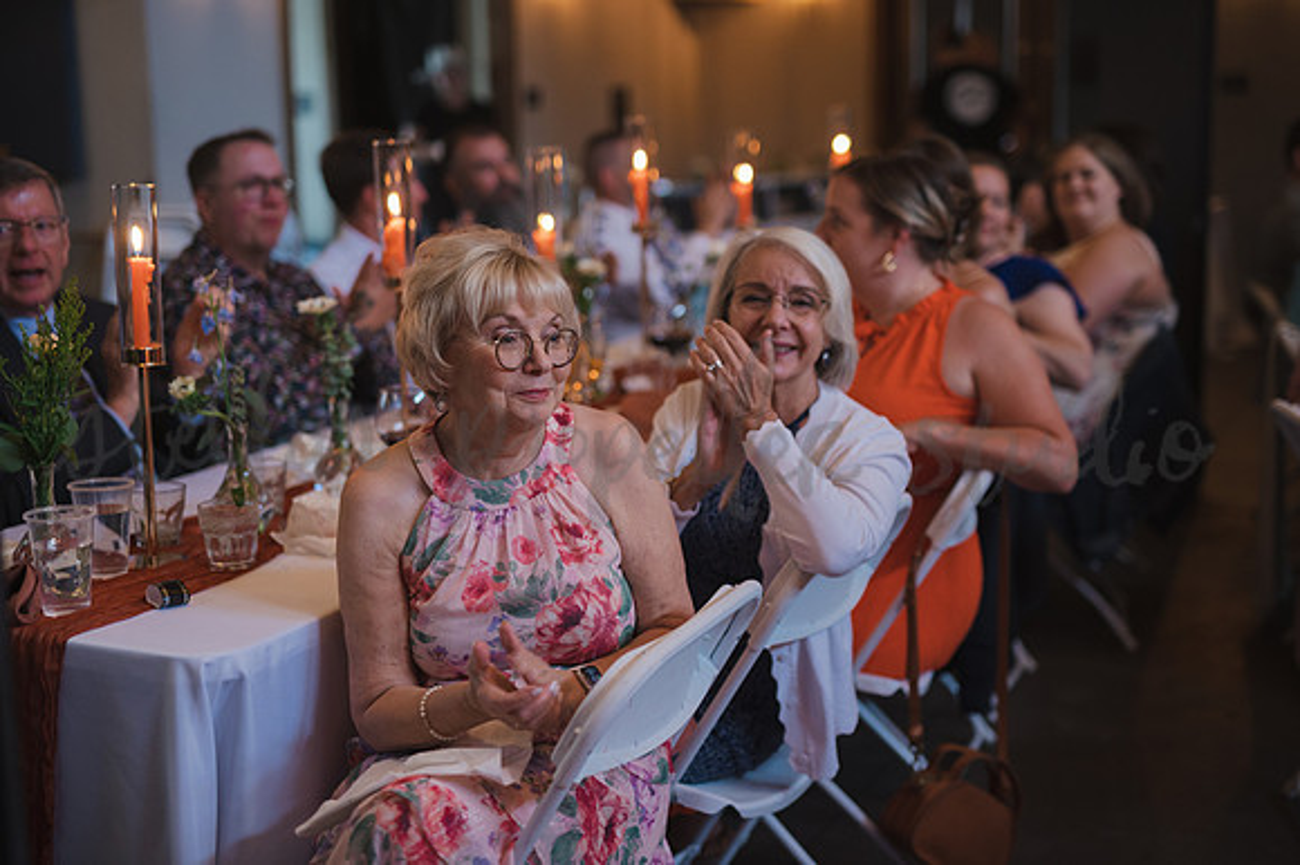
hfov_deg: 39.6
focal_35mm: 50
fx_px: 1804
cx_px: 650
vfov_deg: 27.0
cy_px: 432
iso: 1000
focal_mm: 50
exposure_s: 1/100
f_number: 1.8
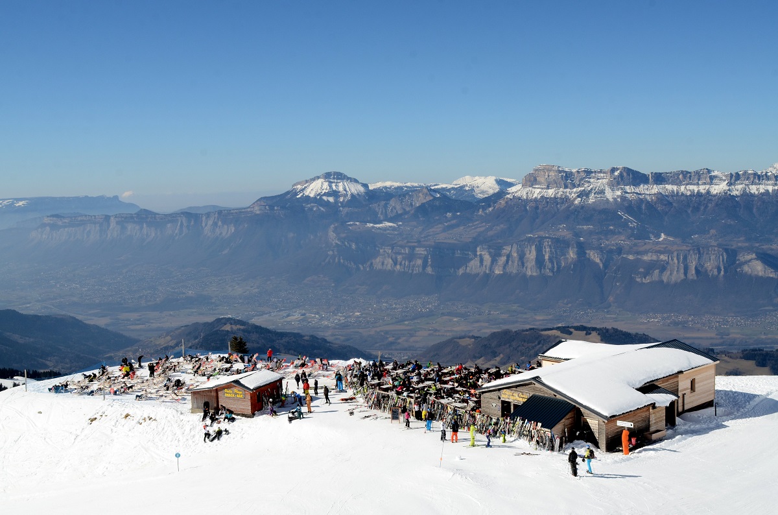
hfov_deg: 45.1
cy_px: 258
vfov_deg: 30.7
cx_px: 389
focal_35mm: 44
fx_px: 938
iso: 250
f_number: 9
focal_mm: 29
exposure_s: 1/400
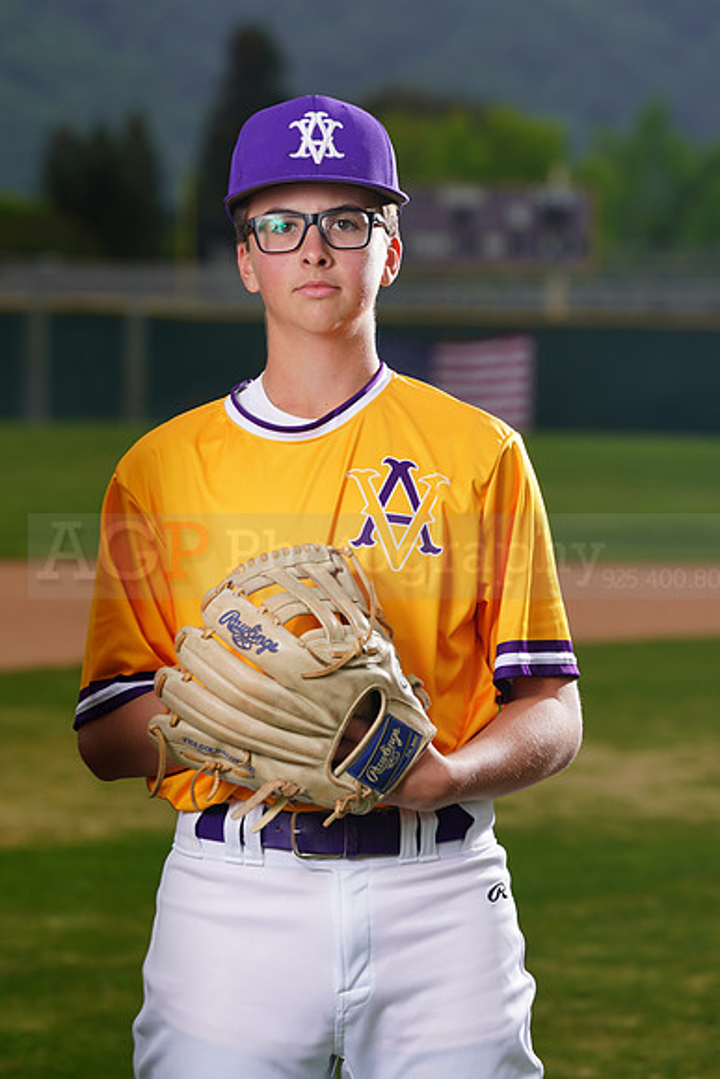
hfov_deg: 6.6
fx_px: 6266
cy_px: 540
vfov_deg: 9.8
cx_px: 360
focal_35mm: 209
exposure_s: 1/250
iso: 100
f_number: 8
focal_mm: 209
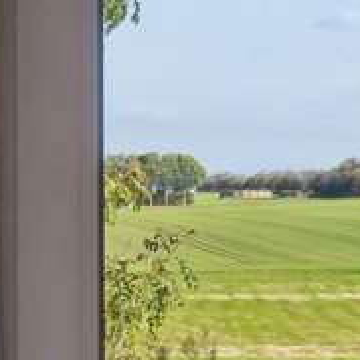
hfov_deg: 9.0
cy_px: 211
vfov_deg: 9.2
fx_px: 2247
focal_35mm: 191
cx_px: 510
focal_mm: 34
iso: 200
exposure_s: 1/200
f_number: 8
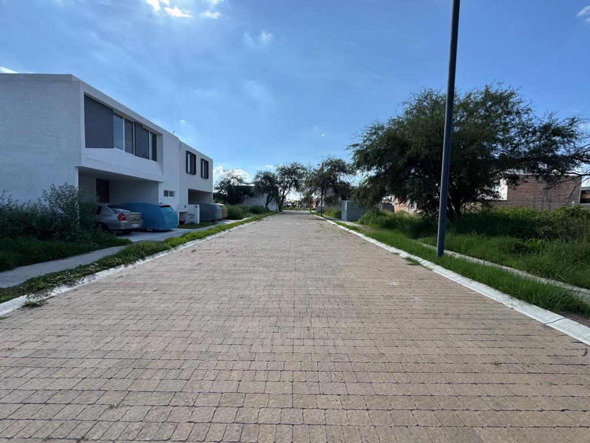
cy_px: 222
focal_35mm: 14
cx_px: 295
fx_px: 239
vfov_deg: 85.7
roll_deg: -0.5
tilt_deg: -3.6
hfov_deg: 102.1
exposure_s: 1/1832
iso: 50
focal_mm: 2.22
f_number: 2.2
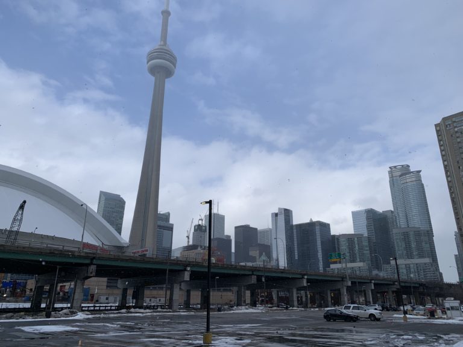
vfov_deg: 53.1
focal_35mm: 26
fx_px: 348
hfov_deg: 67.3
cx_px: 232
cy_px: 174
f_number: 1.8
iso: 25
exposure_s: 1/2208
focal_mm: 4.25
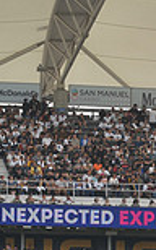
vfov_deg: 6.7
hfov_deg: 4.2
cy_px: 221
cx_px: 133
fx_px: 2140
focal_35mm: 314
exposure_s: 1/2500
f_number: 3.5
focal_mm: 82
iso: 320
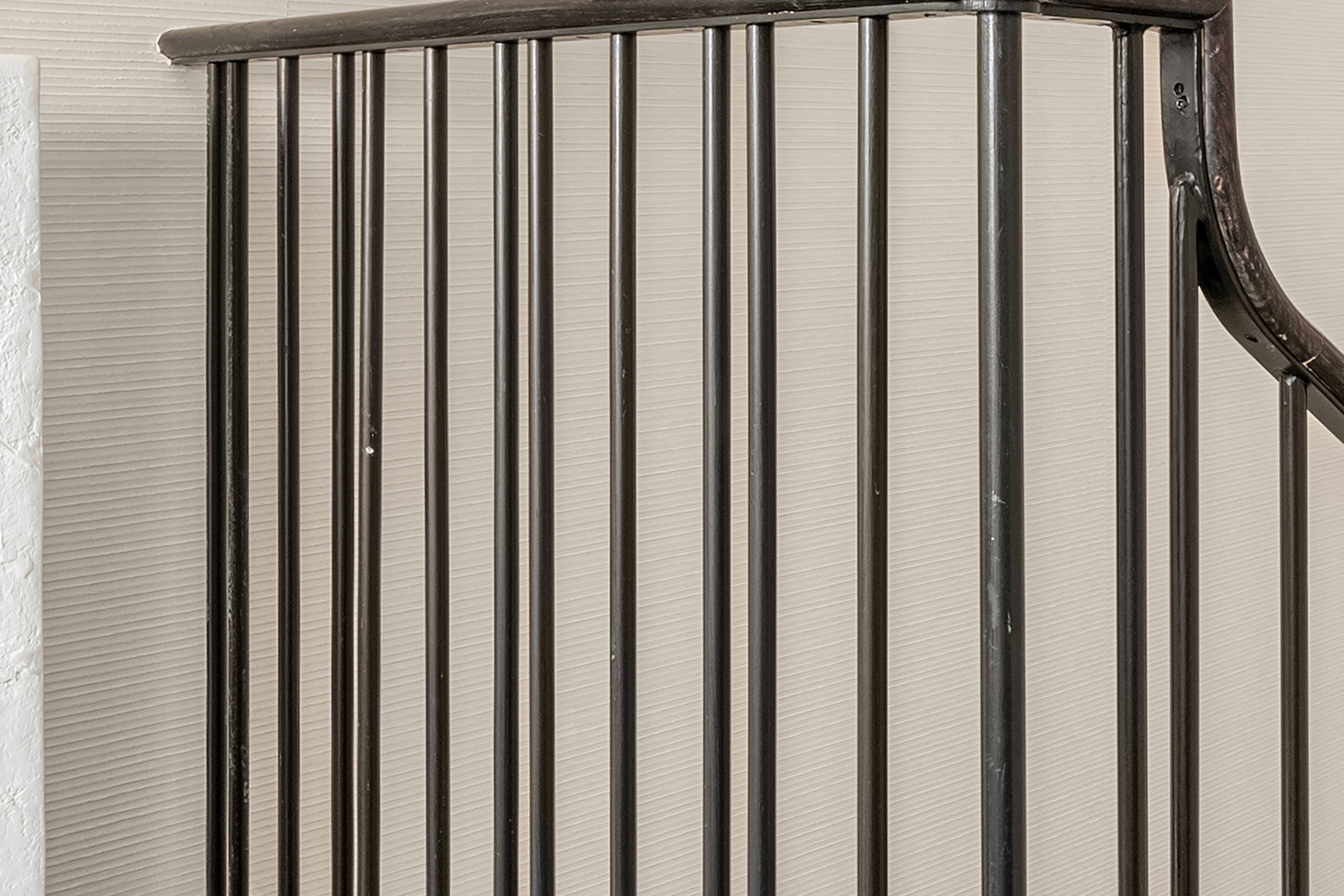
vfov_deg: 26.5
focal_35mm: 50
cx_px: 1043
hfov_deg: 38.4
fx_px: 1867
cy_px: 184
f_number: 11
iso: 640
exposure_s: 2
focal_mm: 13
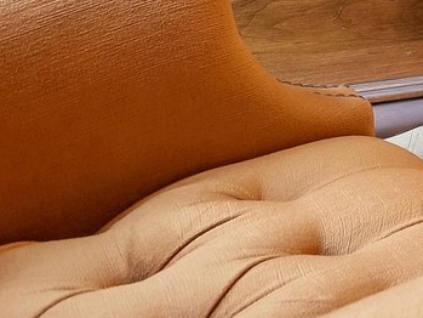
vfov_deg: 11.9
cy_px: -486
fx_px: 1174
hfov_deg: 13.5
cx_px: 1070
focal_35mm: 96
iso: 400
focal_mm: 17
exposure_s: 1/2
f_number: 11
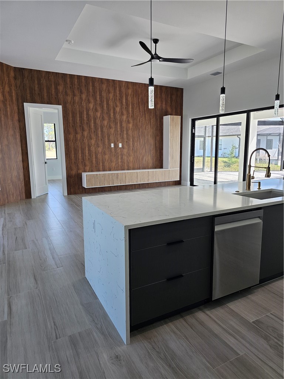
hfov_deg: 58.9
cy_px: 190
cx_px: 142
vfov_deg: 73.9
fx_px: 252
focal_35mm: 23
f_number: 1.7
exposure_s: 1/120
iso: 64
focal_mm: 6.3
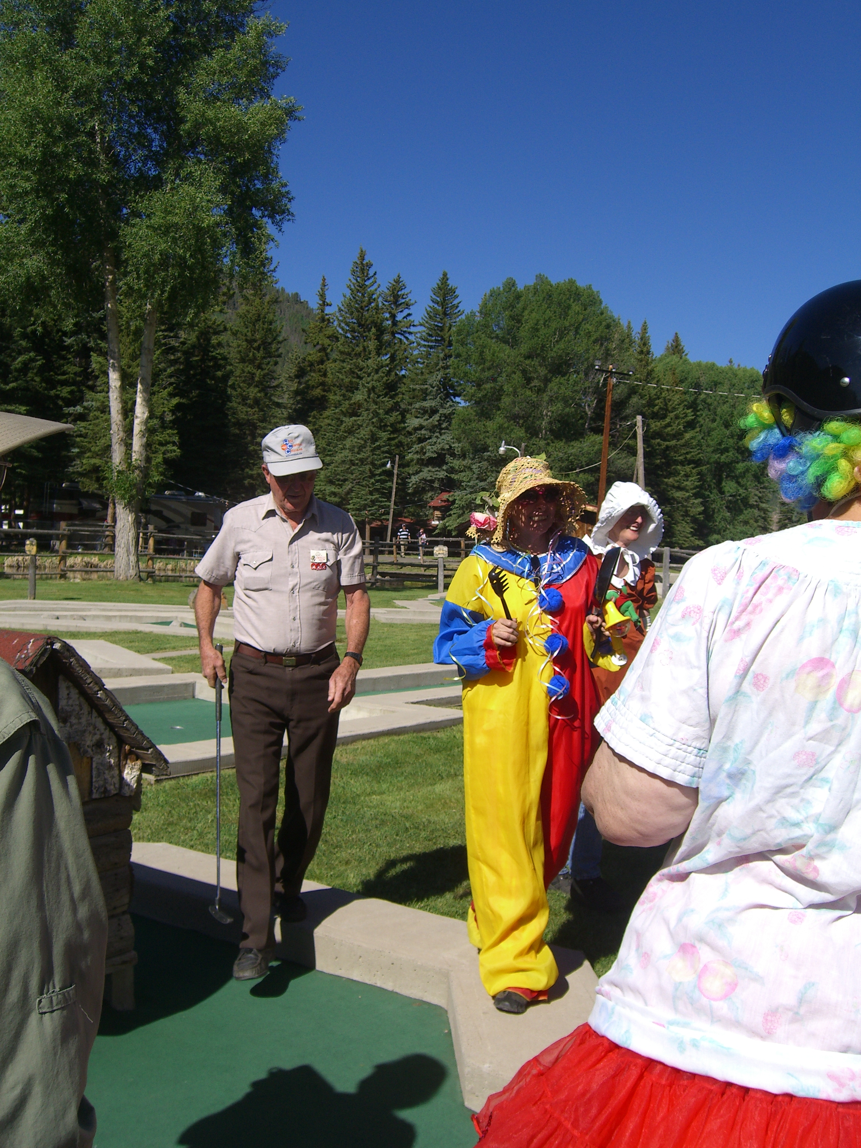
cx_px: 430
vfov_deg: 49.0
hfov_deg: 37.7
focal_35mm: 38
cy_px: 574
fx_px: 1260
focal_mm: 7.9
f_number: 4
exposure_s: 1/800
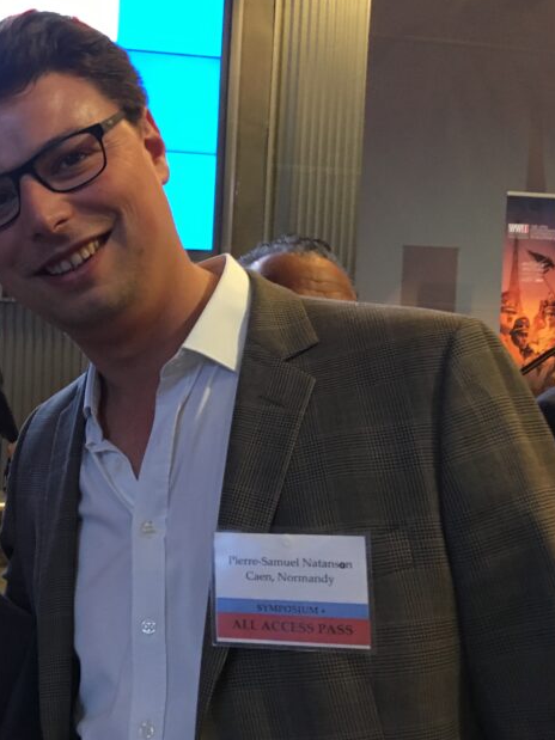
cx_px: -26
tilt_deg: -3.6
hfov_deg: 28.1
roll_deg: -2.7
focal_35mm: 48
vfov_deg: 39.6
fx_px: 1026
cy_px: 338
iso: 200
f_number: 2.2
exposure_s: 1/17
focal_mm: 4.15
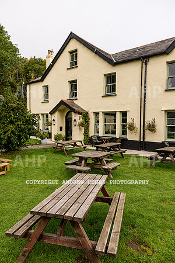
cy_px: 132
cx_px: 88
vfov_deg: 73.7
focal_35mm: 24
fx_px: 175
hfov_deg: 53.1
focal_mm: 24
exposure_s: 1/500
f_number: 5.6
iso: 250
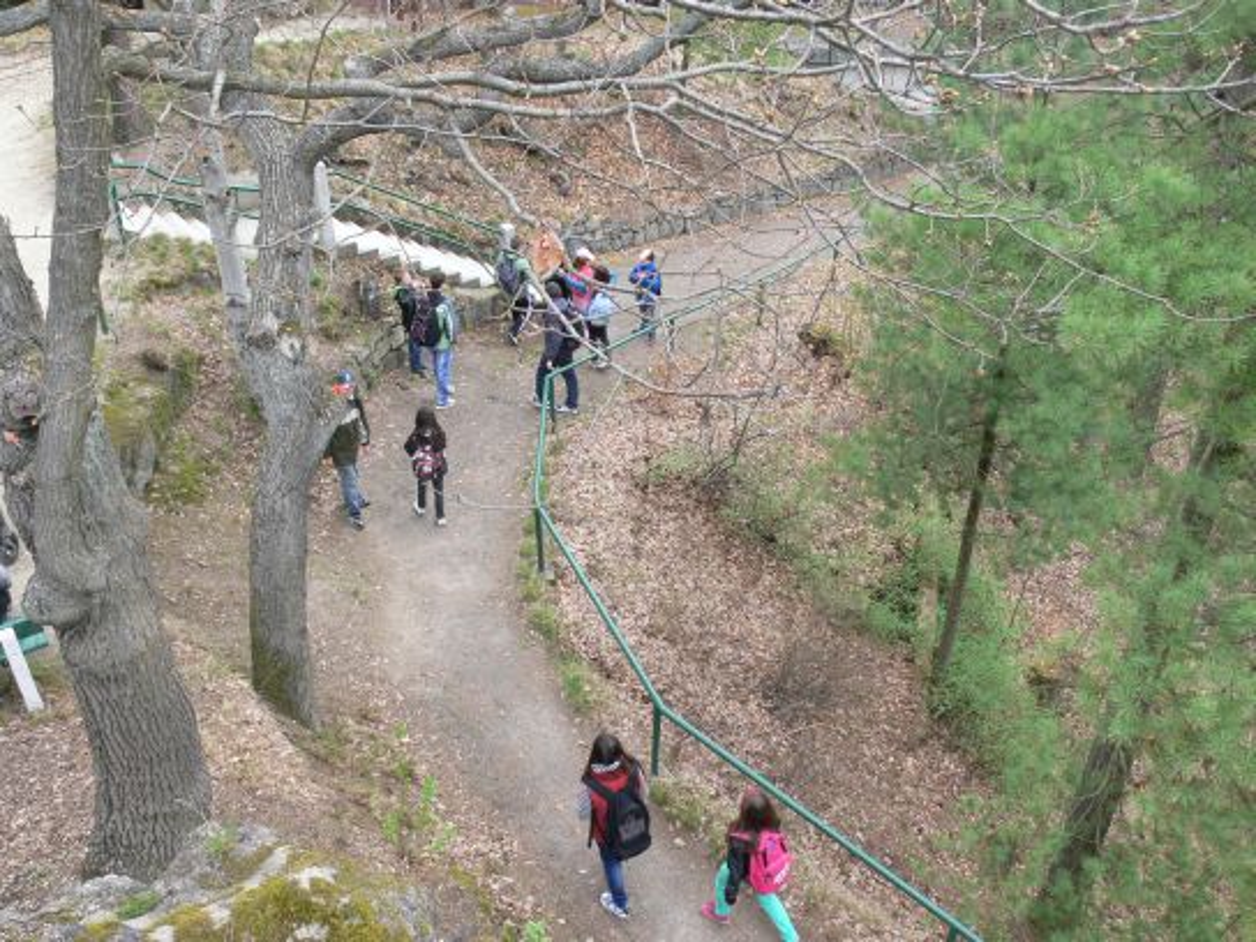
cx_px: 628
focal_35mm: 35
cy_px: 471
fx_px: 1270
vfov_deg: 40.7
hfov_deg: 52.6
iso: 100
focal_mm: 7.4
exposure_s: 1/100
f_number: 4
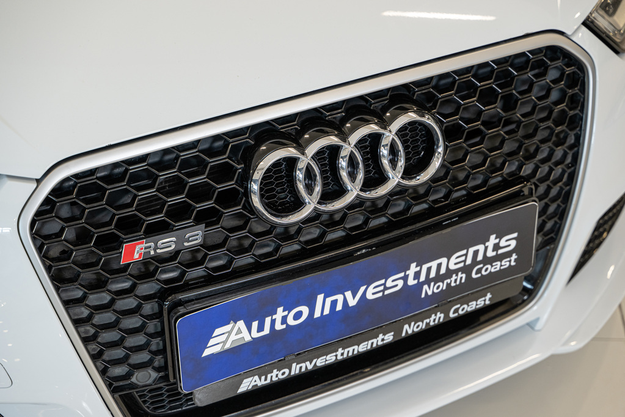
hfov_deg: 27.0
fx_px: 1302
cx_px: 312
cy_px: 208
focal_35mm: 75
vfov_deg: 18.2
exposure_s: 1/125
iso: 640
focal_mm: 75
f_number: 4
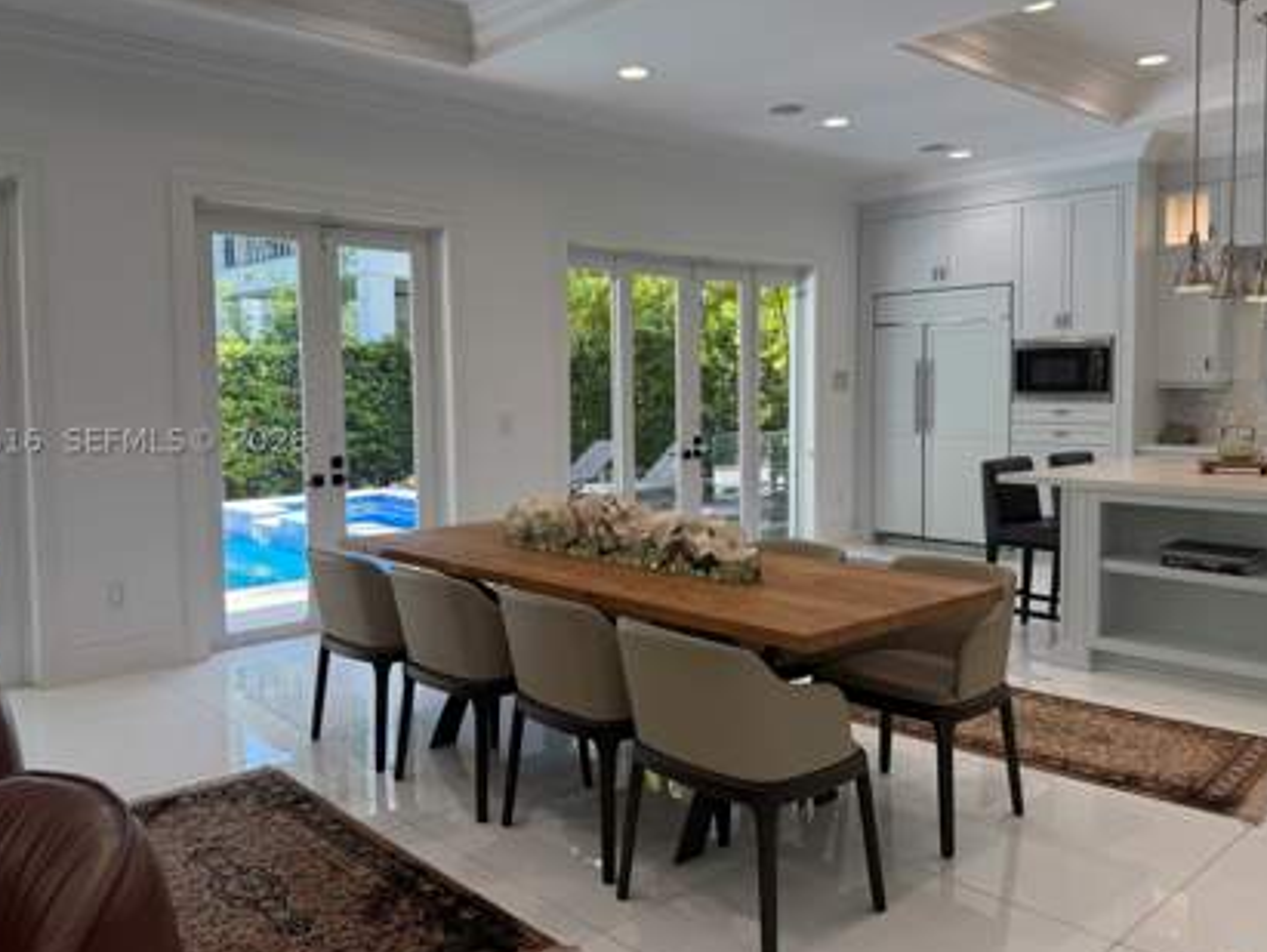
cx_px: 592
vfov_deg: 49.8
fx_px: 1026
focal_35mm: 28
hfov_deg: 63.3
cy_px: 441
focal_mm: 6.76
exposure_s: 1/170
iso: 80
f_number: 1.78
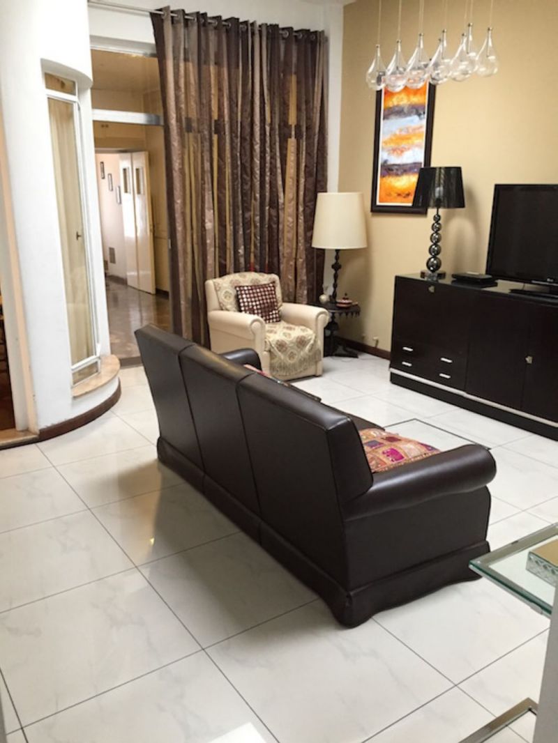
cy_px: 372
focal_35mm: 29
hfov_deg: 48.2
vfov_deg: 61.6
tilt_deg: -16.3
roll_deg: +0.2
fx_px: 623
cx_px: 279
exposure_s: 1/33
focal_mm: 4.15
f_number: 2.2
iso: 250
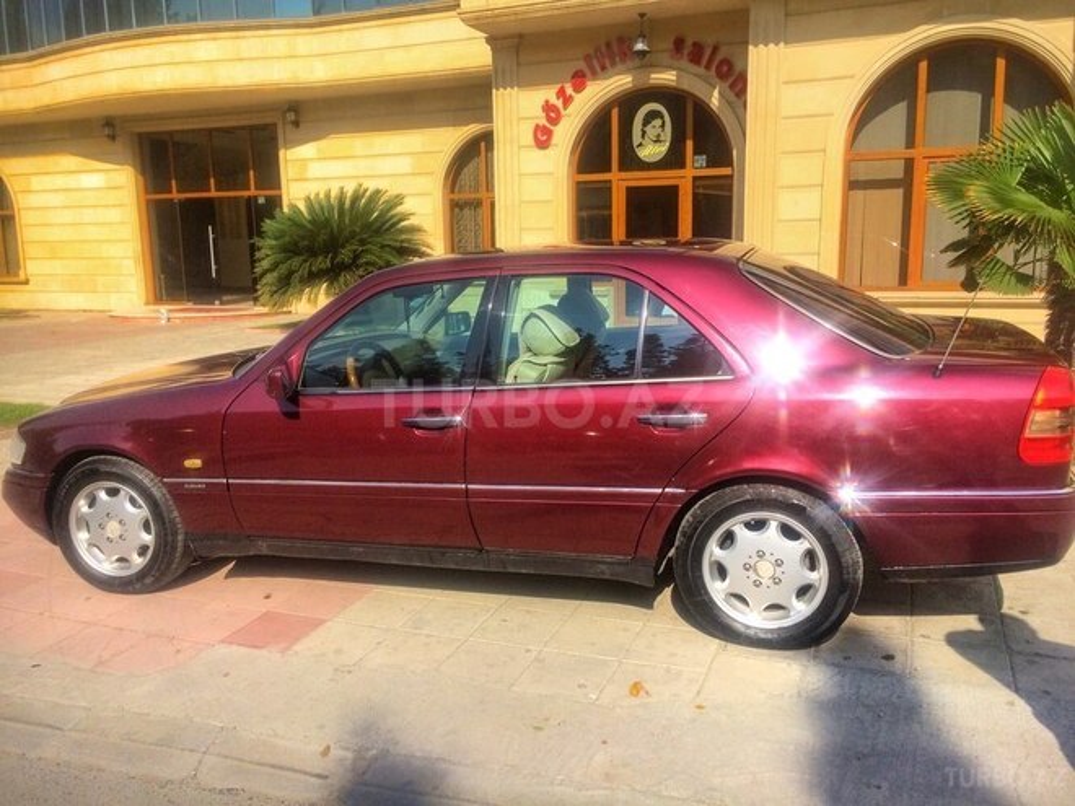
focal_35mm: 29
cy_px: 403
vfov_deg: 48.2
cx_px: 538
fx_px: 901
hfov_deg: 61.7
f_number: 2.2
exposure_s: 1/2283
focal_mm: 4.15
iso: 32
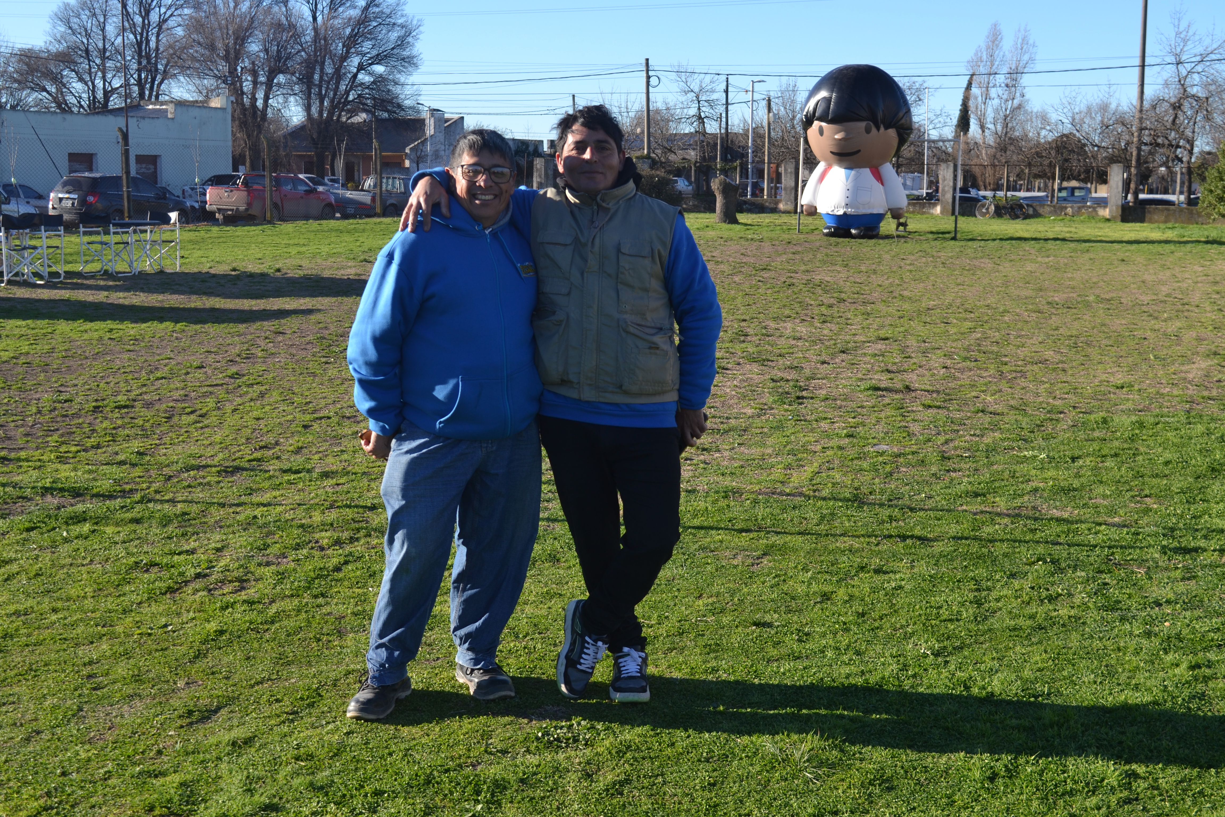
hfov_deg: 43.6
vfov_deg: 29.9
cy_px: 408
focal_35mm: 45
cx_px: 612
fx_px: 1531
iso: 100
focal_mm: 30
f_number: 7.1
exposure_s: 1/200
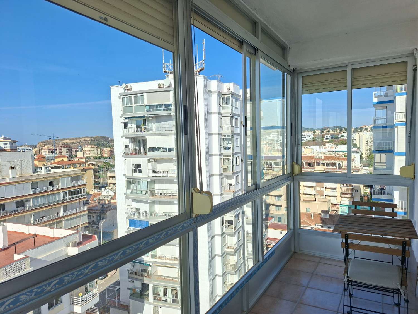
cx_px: 209
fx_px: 278
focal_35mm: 23
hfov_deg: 73.9
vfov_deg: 58.9
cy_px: 157
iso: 50
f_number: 1.8
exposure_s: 1/2128
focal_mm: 5.54
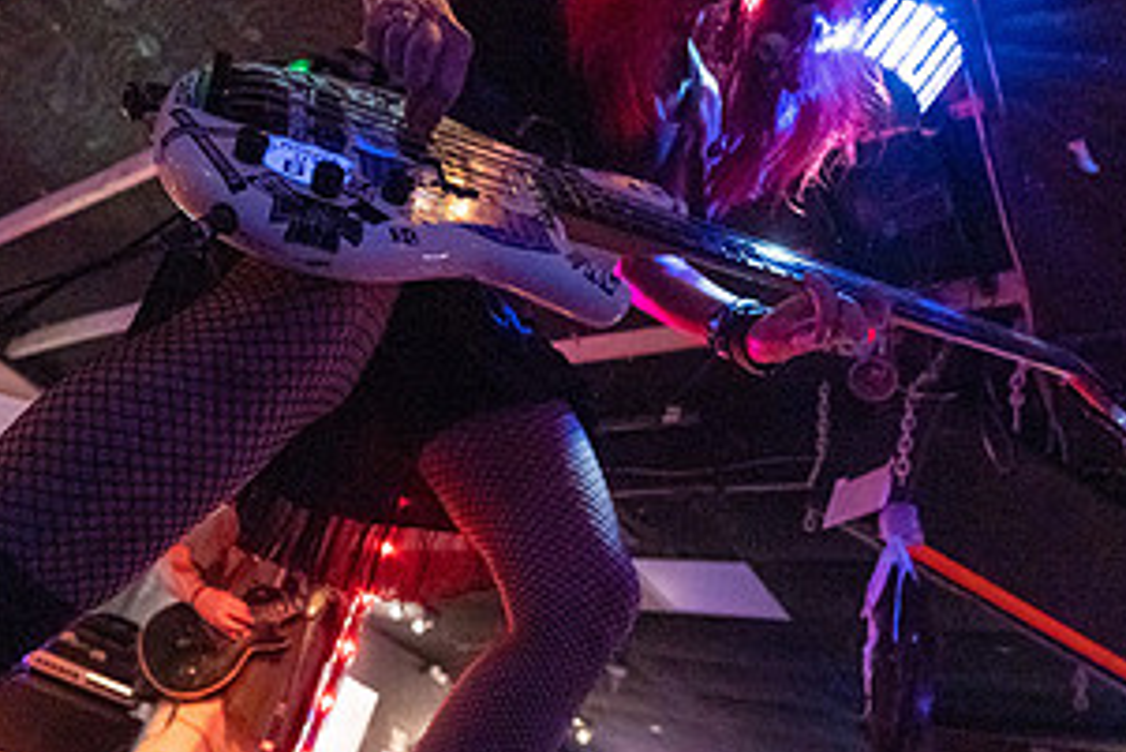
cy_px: 398
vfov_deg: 48.0
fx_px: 845
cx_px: 501
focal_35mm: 27
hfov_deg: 67.2
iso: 3200
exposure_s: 1/250
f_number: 2.8
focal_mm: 14
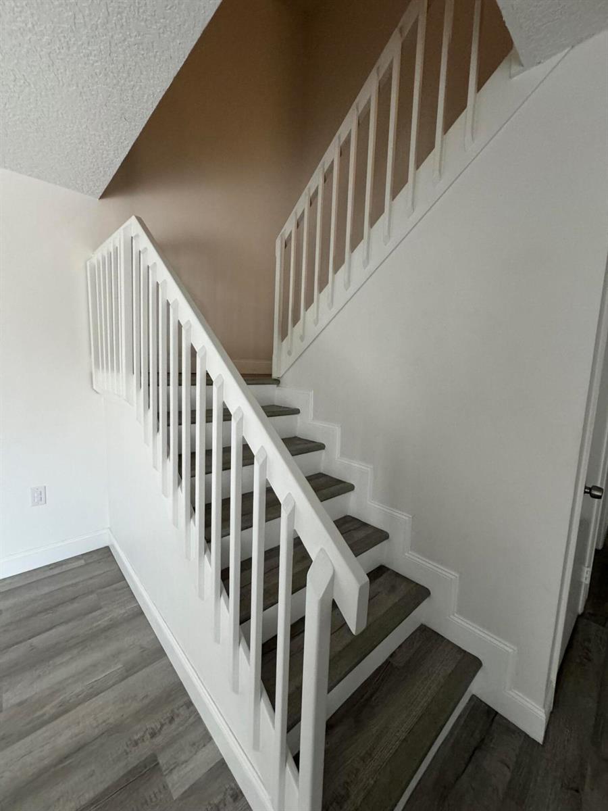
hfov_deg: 85.7
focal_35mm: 14
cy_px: 406
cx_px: 304
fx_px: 328
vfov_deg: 102.1
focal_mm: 2.22
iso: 320
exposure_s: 1/60
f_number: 2.2
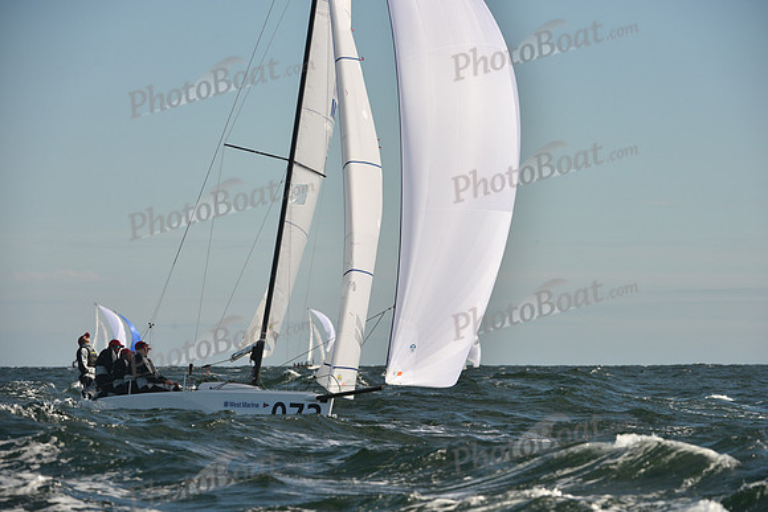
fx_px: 4694
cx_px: 384
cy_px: 256
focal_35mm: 220
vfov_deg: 6.2
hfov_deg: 9.4
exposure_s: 1/1250
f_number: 8
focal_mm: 220
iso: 250
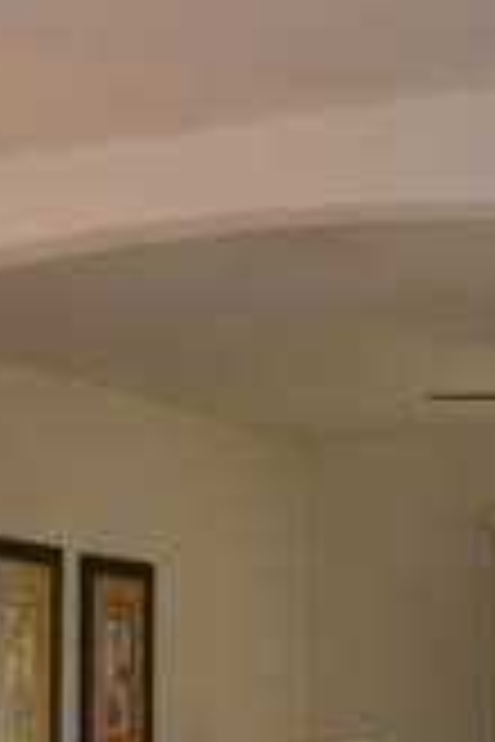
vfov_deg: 17.1
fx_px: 2434
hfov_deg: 11.3
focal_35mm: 118
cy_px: 675
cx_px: -180
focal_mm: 18
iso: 500
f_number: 3.5
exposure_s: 1/60
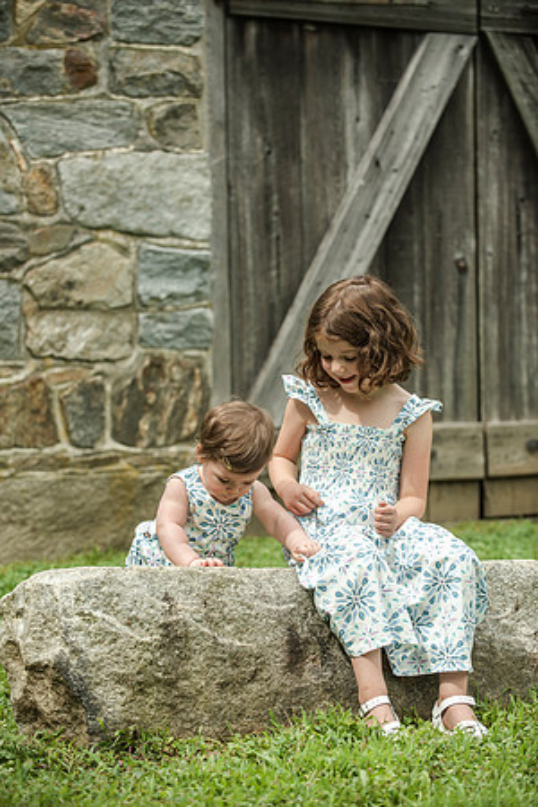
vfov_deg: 20.0
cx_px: 269
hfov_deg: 13.4
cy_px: 404
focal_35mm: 102
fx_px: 2286
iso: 640
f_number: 4
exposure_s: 1/4000
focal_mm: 102
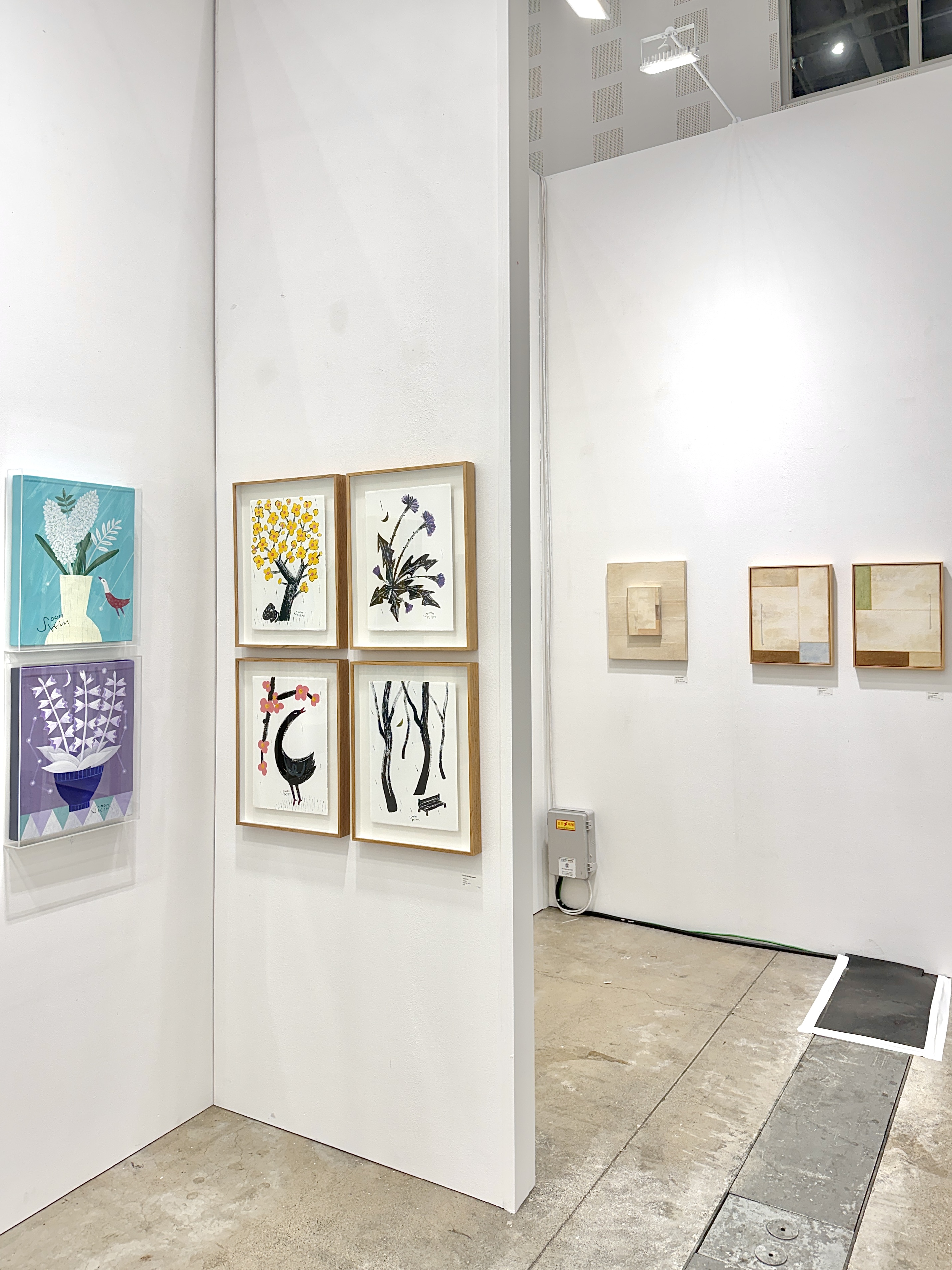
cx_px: 476
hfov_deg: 56.8
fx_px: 880
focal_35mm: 24
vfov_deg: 71.6
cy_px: 635
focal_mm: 6.76
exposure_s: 1/150
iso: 80
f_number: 1.78
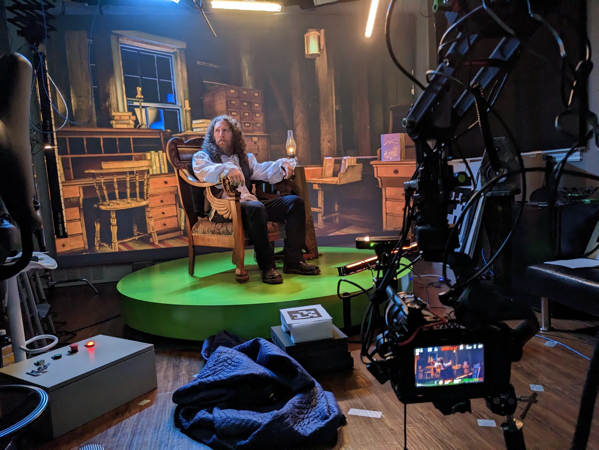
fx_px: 467
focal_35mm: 27
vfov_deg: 51.4
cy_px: 225
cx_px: 300
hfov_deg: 65.3
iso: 501
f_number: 1.73
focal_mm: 4.38
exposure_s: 1/24
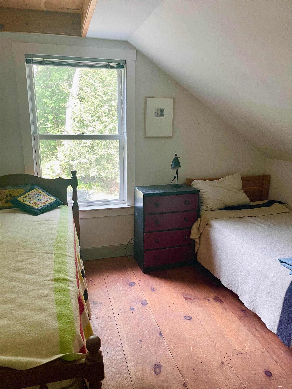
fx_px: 281
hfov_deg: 54.9
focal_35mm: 25
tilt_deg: -15.2
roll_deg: -0.4
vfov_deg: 69.4
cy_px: 194
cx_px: 146
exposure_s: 1/60
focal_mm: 5.1
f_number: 1.6
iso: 160
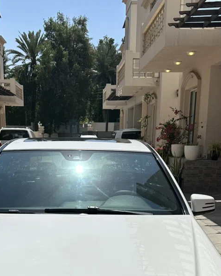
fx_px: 441
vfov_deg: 32.4
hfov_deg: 28.1
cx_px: 92
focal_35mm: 54
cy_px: 264
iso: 80
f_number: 1.78
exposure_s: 1/9709
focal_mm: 6.86
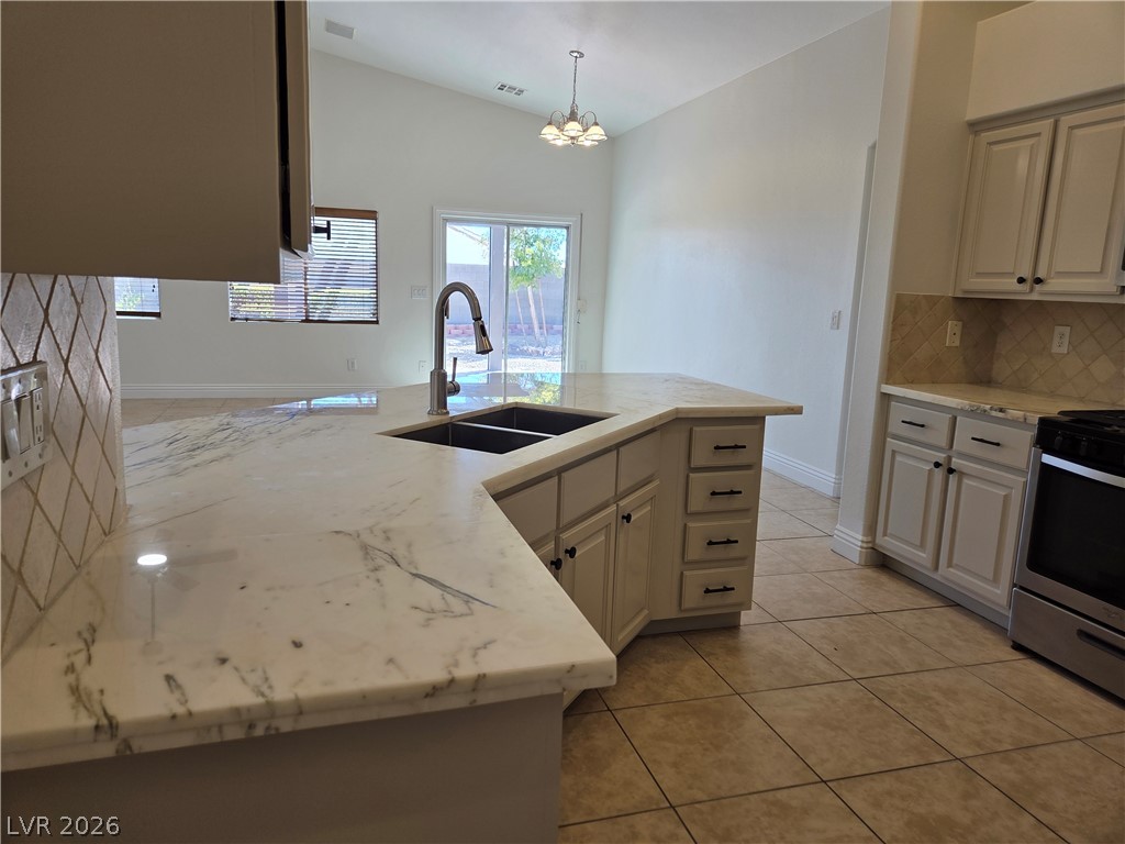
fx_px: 747
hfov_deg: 73.9
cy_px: 422
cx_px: 562
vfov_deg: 58.9
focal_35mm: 23
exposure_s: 1/120
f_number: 1.8
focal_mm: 5.4
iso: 50
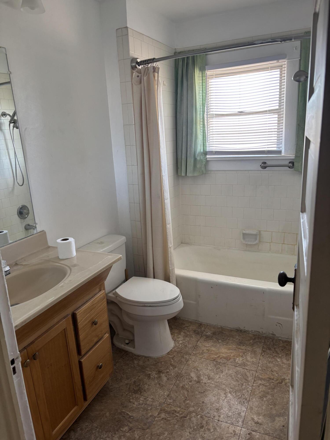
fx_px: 330
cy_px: 220
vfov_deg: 67.3
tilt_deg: -12.5
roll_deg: +2.1
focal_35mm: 26
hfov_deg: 53.1
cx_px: 165
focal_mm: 5.96
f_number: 1.6
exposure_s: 1/86
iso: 125
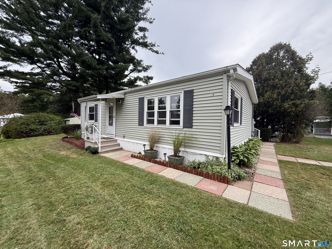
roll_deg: -1.2
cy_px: 124
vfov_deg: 85.7
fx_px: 134
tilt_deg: +0.2
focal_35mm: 14
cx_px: 166
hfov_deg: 102.1
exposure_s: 1/233
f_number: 2.2
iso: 50
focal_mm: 2.22
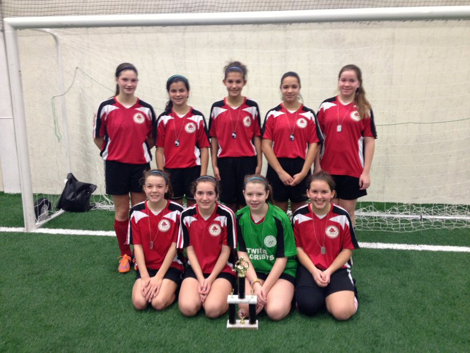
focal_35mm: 35
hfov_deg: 52.6
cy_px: 176
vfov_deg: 40.7
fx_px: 475
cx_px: 235
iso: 200
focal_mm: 4.28
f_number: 2.4
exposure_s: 1/20
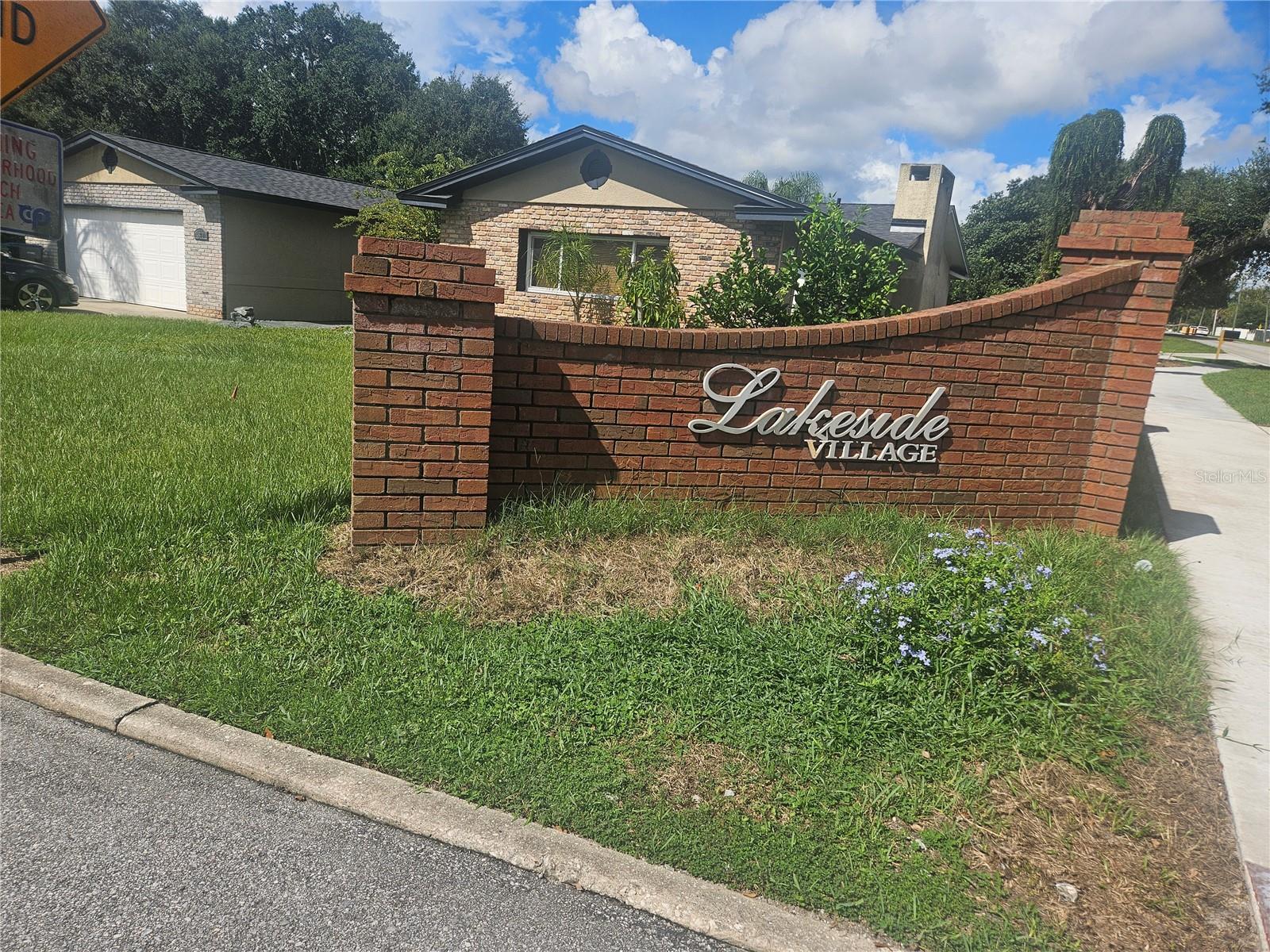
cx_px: 635
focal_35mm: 23
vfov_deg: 58.9
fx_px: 844
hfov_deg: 73.9
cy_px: 476
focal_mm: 5.4
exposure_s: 1/2443
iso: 25
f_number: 1.8
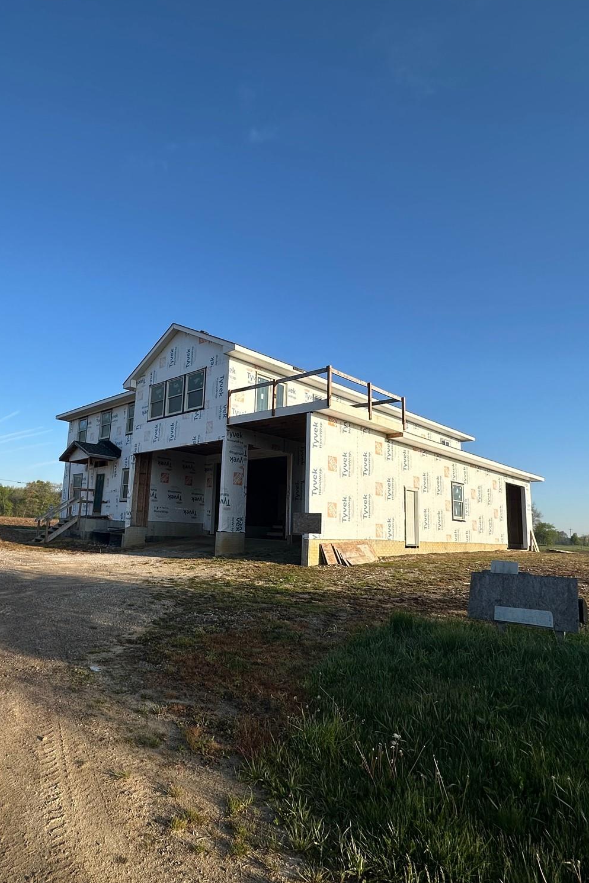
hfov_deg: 61.3
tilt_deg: +9.8
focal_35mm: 20
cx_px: 233
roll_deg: -2.9
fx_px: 491
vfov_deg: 84.0
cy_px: 447
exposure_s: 1/1742
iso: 40
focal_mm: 2.22
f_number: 2.2
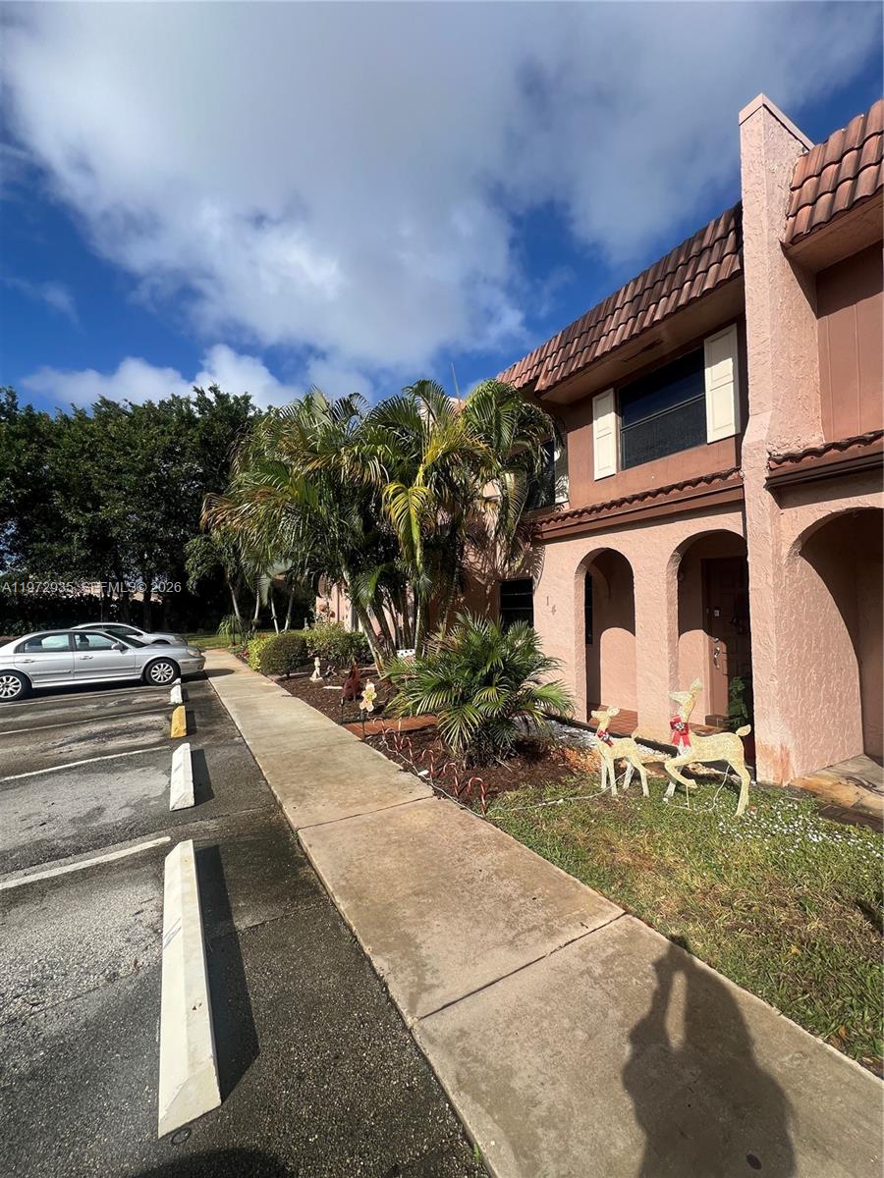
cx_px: 442
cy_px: 589
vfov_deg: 106.2
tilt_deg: +5.3
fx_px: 443
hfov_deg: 89.9
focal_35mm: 13
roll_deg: +0.2
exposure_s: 1/1597
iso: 32
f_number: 1.8
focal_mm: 1.57
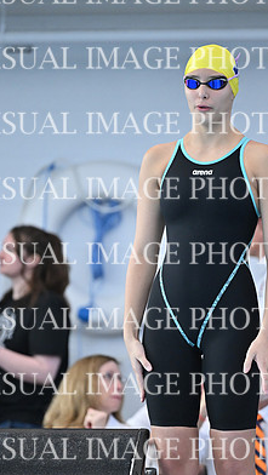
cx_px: 181
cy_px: 286
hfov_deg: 3.9
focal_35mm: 310
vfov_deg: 7.0
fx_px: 3910
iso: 1600
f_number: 2.8
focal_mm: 200
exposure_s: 1/800
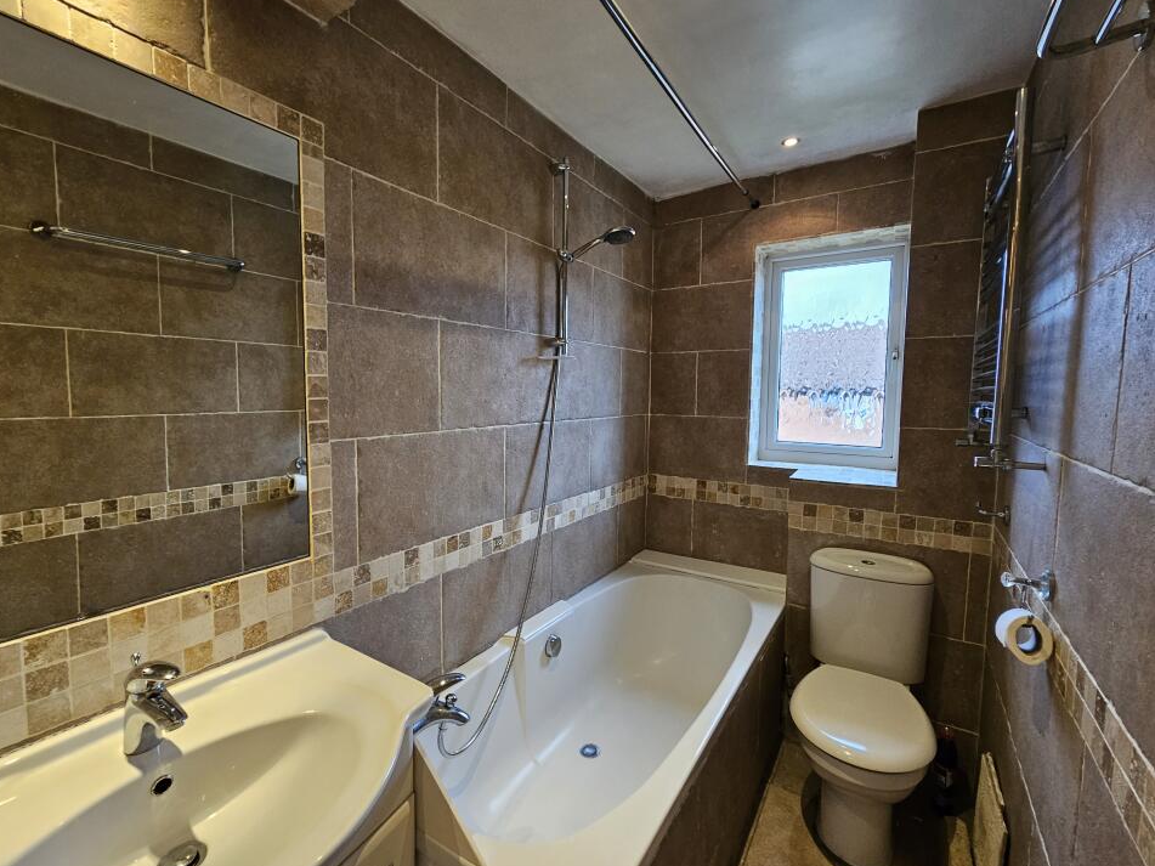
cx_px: 555
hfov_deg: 102.0
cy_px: 428
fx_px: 467
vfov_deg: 85.7
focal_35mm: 14
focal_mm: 2.2
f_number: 2.2
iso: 250
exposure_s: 1/50
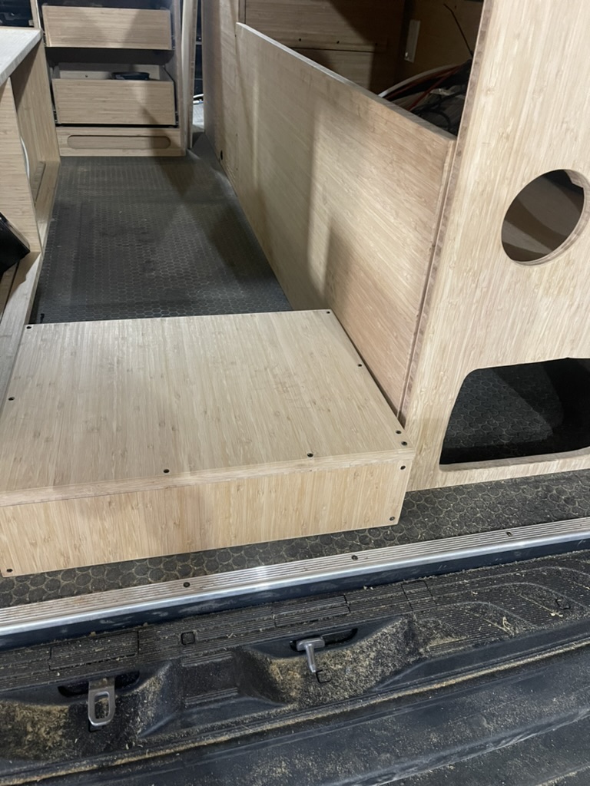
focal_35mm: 26
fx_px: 591
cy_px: 393
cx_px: 295
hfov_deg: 53.1
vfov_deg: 67.3
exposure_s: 1/40
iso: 640
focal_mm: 5.1
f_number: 1.6
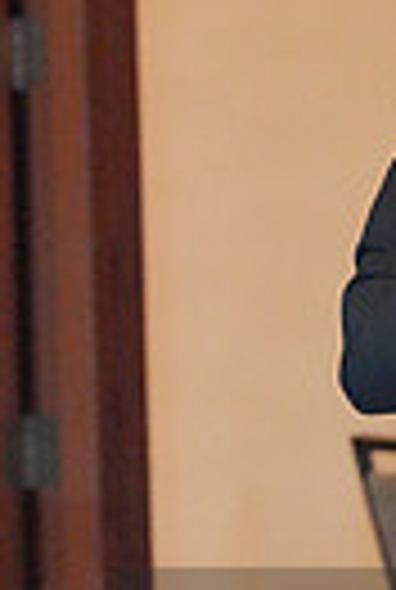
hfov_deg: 2.7
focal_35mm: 512
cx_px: 740
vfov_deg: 4.0
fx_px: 8403
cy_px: 721
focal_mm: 116
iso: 12800
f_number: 4
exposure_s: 1/400
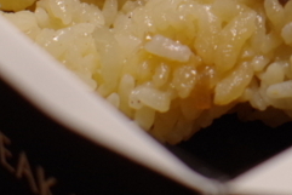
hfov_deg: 6.4
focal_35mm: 319
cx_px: 460
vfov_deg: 4.3
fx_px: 2589
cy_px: -186
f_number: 4
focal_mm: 50
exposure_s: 1/60
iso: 800
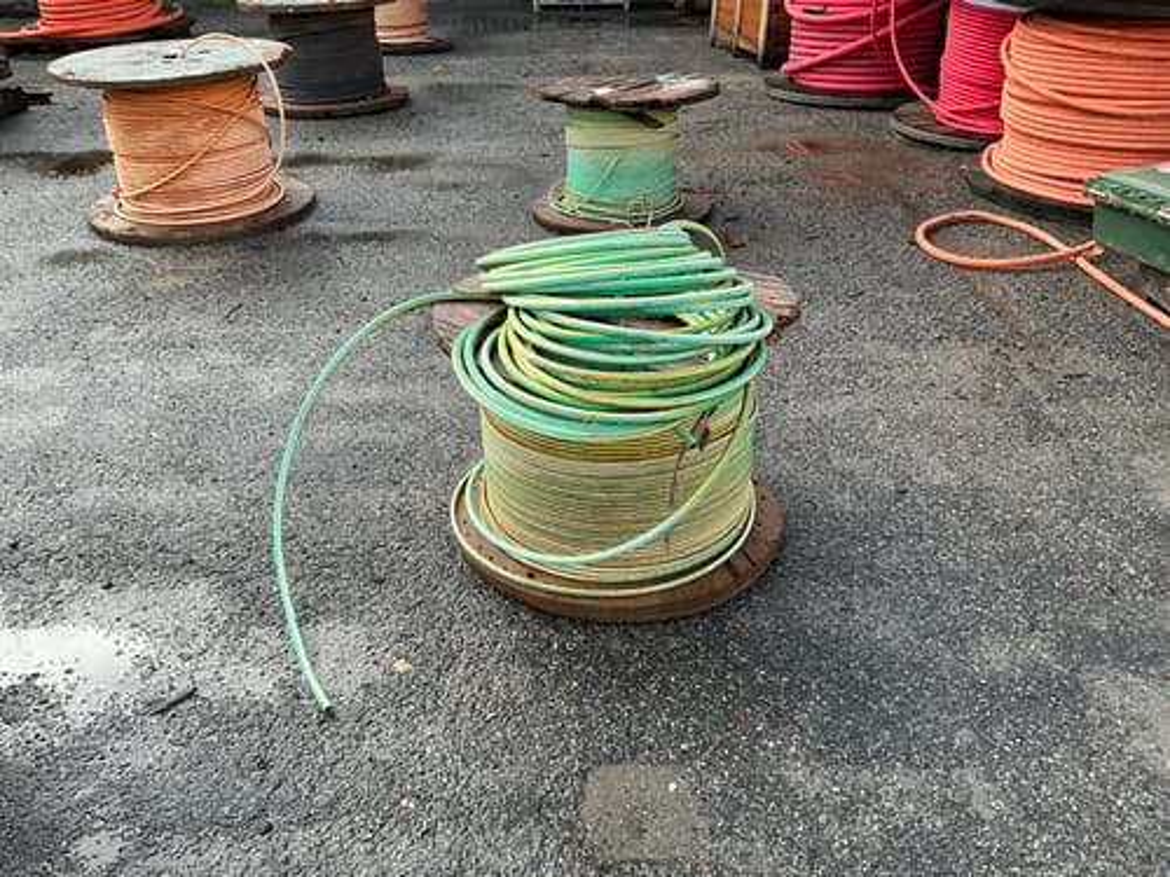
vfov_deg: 49.7
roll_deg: -0.2
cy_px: 438
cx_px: 585
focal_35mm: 28
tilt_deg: -30.4
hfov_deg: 63.4
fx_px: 946
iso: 25
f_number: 1.8
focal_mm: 3
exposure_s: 1/324
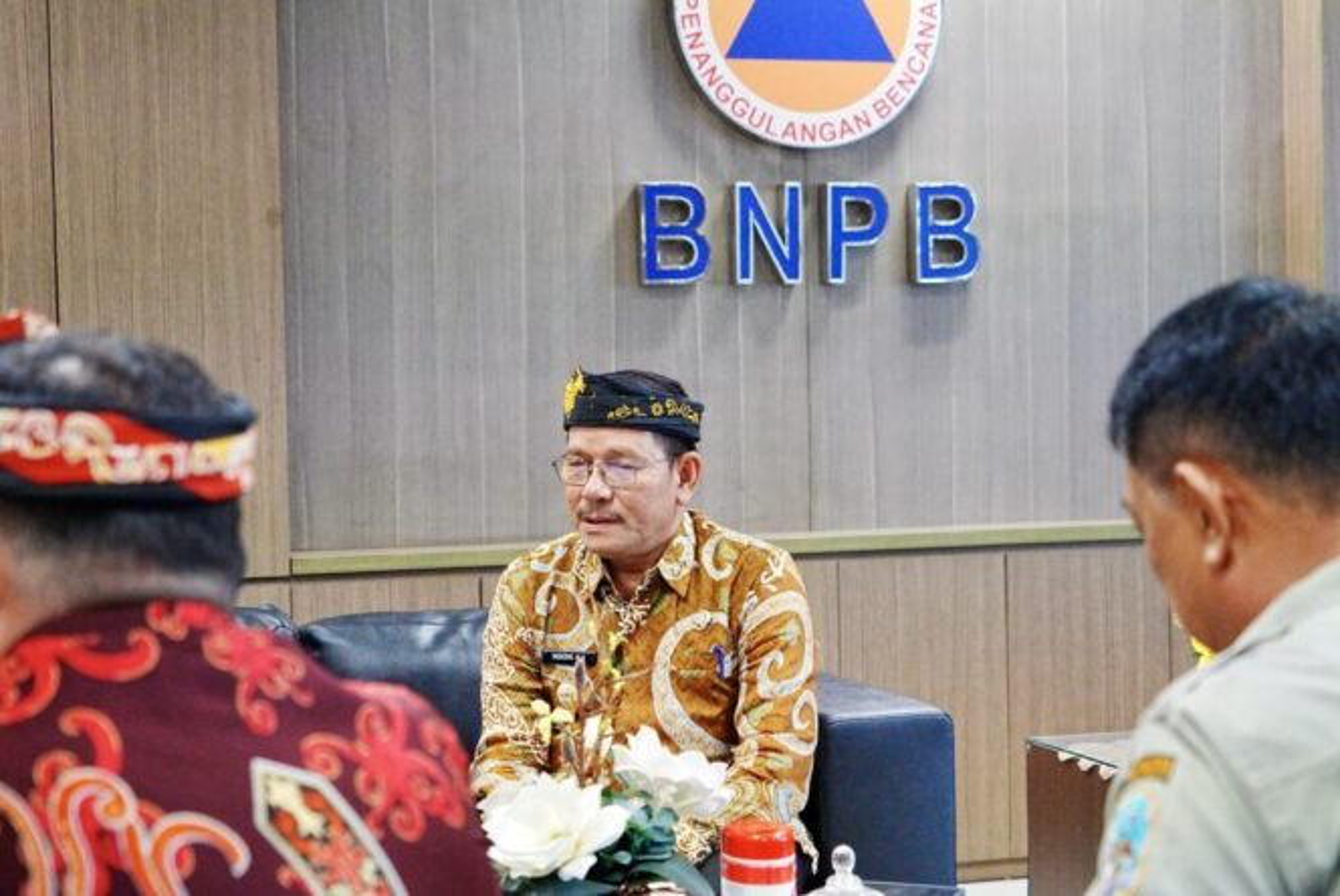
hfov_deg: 30.1
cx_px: 670
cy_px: 448
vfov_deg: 20.4
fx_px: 2496
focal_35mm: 67
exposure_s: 1/160
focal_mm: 67
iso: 12800
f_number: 5.6
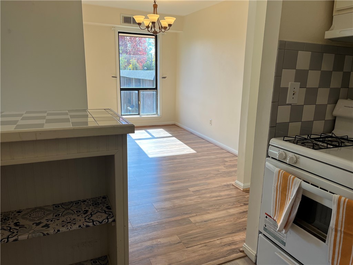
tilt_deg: -13.1
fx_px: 265
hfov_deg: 67.3
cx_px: 176
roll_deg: -1.2
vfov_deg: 53.1
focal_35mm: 26
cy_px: 132
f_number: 1.6
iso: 50
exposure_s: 1/355
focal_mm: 5.1
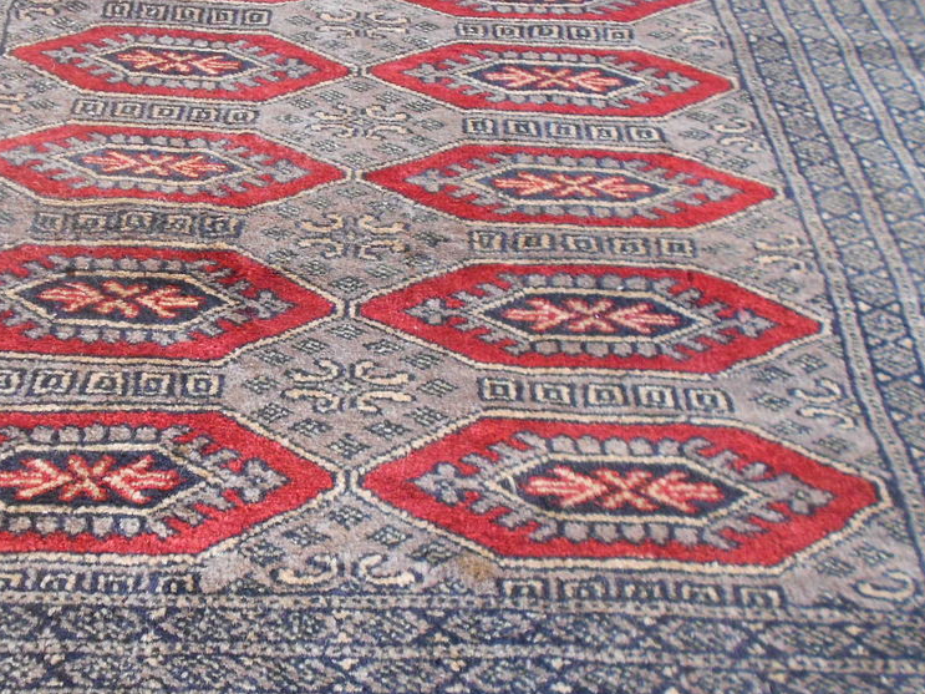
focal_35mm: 35
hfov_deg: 52.1
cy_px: 336
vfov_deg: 40.7
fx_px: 935
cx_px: 351
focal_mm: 4.6
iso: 320
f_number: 3.2
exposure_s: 1/250
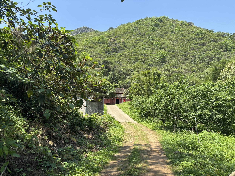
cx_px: 118
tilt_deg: +9.7
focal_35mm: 26
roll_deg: +0.9
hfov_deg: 67.3
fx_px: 177
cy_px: 88
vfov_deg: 53.1
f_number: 1.6
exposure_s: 1/1103
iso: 50
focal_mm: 5.96
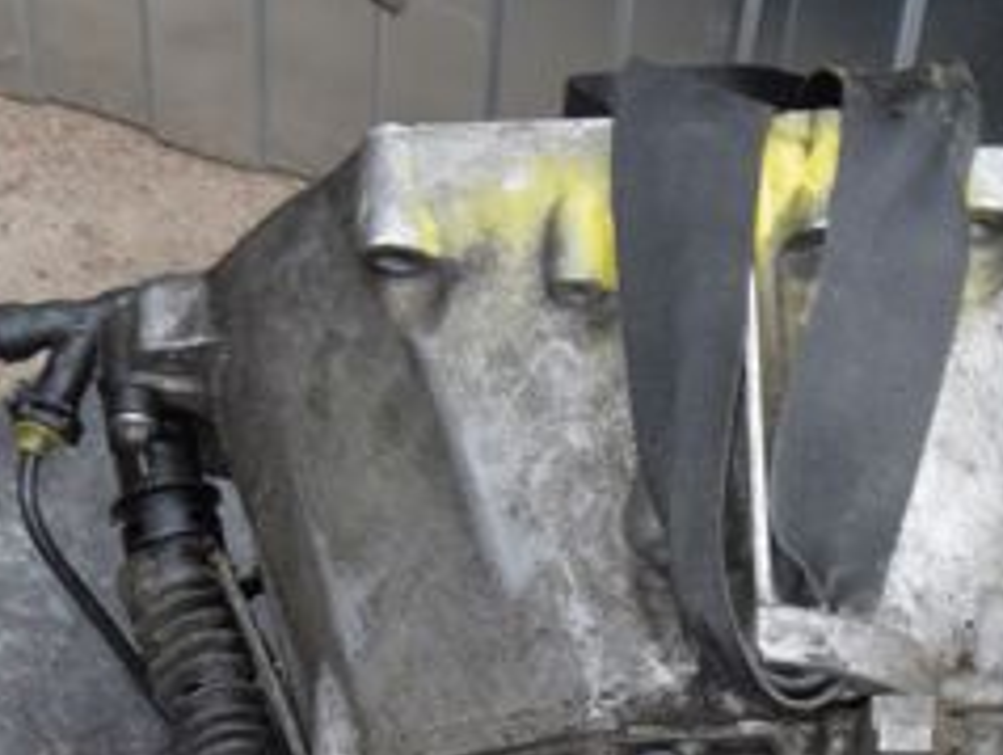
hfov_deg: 15.7
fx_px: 3597
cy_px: 785
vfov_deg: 11.8
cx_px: 906
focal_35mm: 124
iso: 800
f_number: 16
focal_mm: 32
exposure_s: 1/200
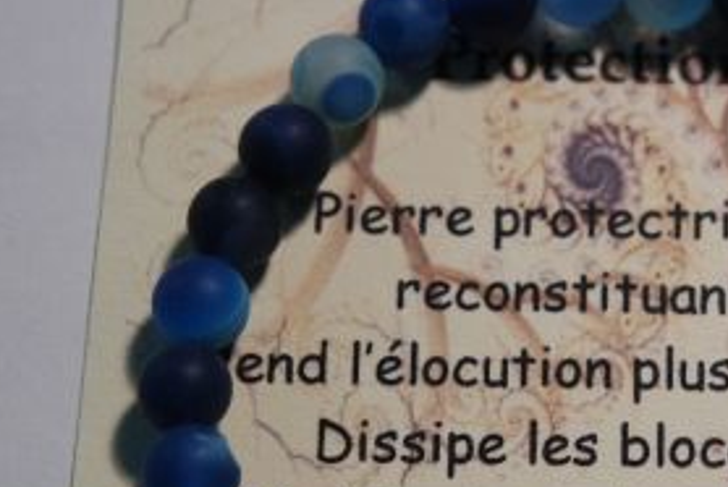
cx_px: 618
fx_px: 2794
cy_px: 377
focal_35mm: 138
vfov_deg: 9.9
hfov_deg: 14.7
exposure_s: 1/60
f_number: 5.6
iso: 800
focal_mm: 42
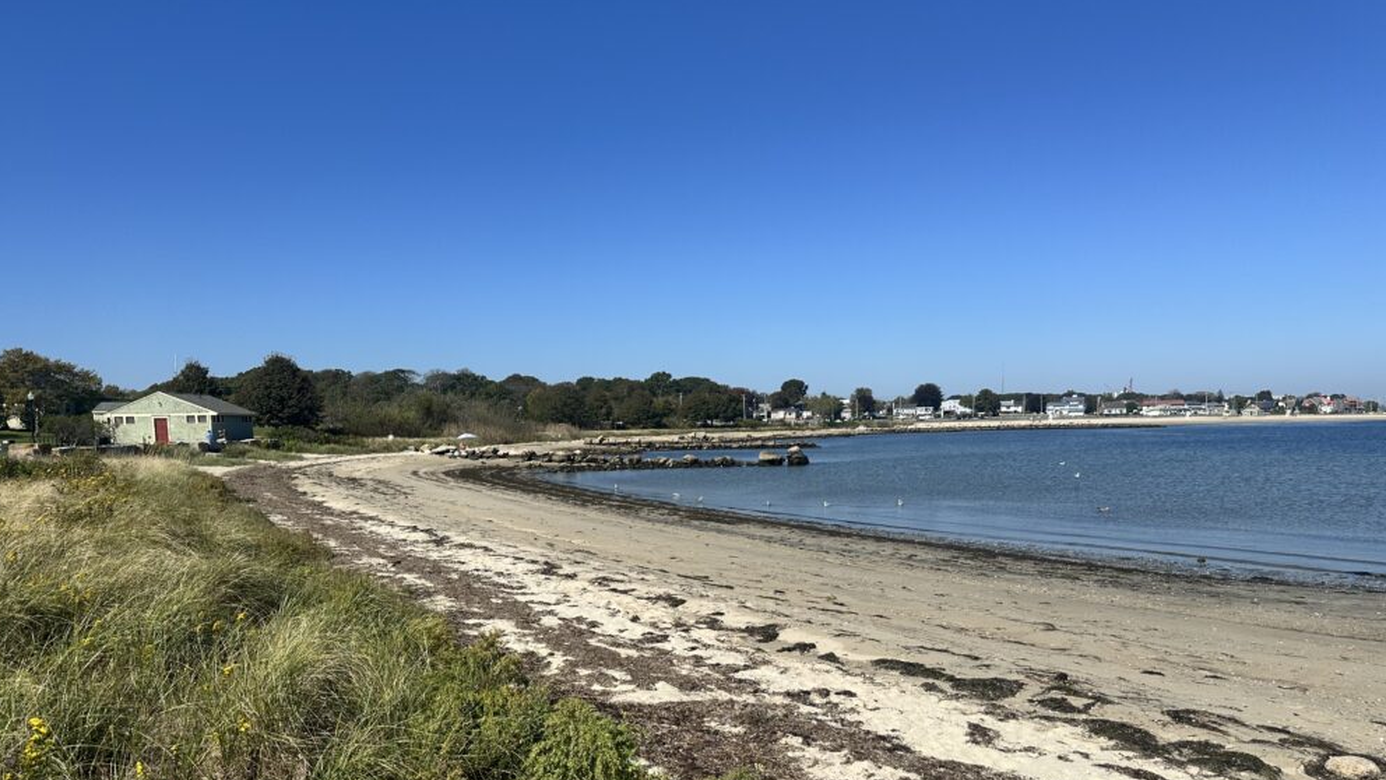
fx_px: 992
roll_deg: +1.1
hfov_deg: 69.9
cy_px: 528
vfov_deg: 42.2
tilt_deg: -7.2
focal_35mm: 27
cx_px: 693
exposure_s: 1/6623
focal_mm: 6.86
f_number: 1.78
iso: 80
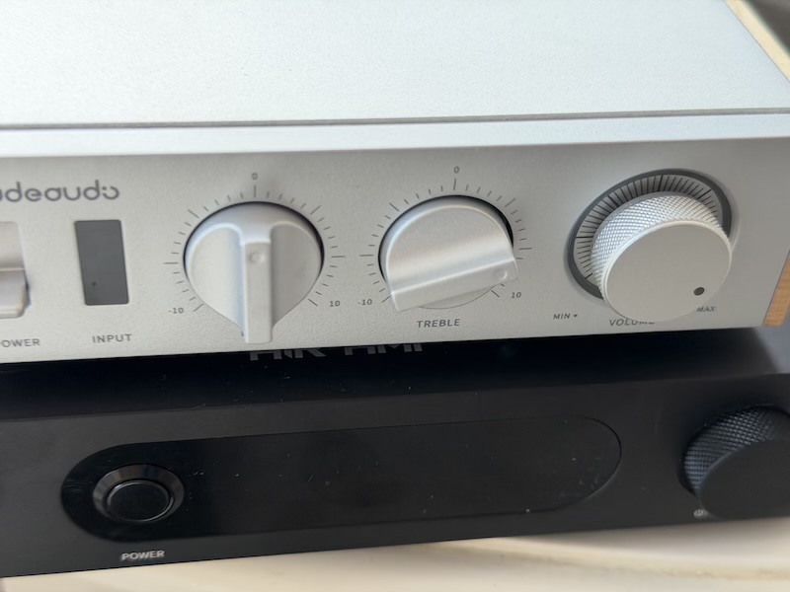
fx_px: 1095
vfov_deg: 30.3
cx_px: 395
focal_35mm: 48
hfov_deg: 39.7
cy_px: 296
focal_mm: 6.76
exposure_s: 1/60
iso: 160
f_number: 1.78
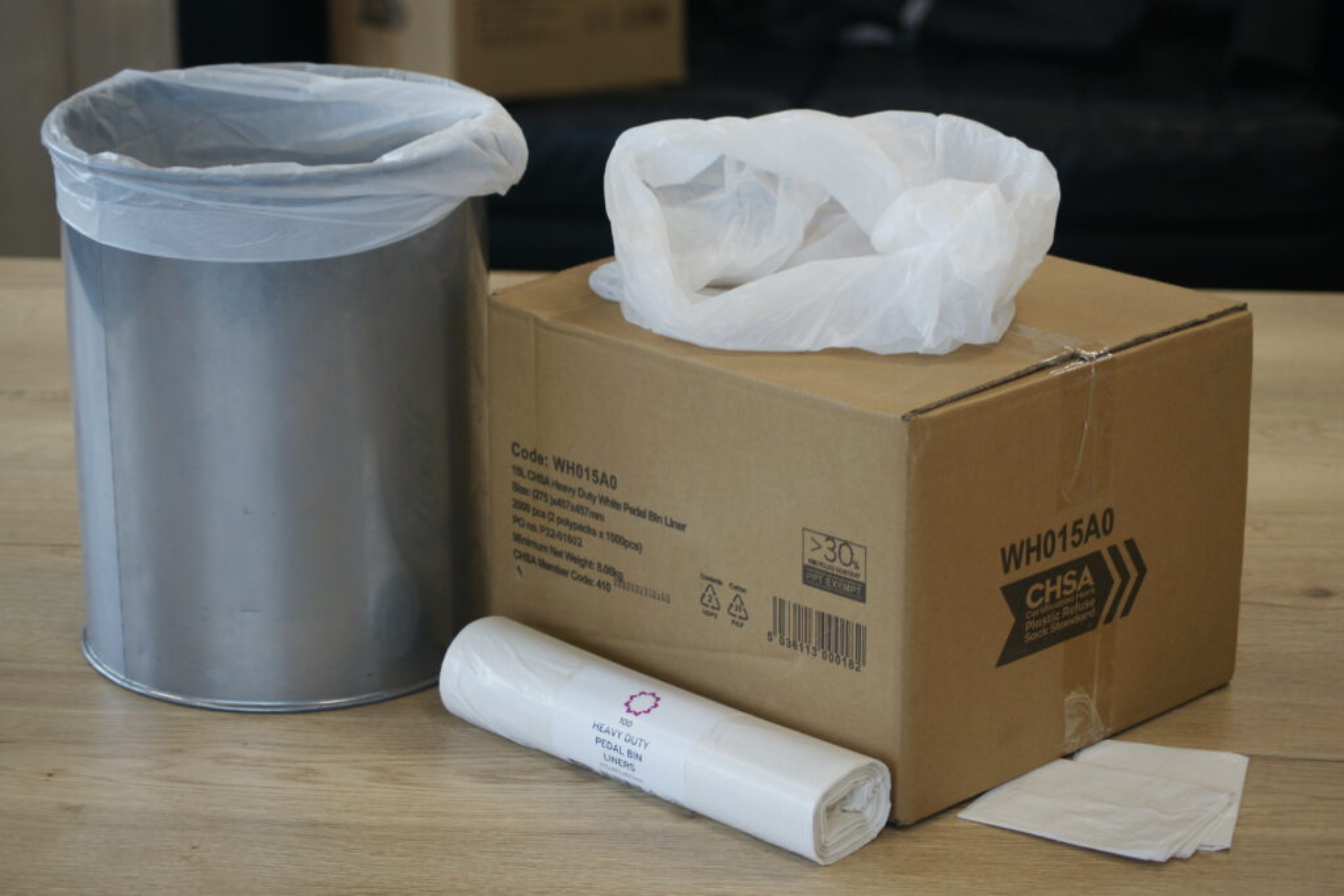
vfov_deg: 16.6
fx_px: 3080
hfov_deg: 24.6
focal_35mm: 82
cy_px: 448
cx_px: 672
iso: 200
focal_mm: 55
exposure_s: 1/100
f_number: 4
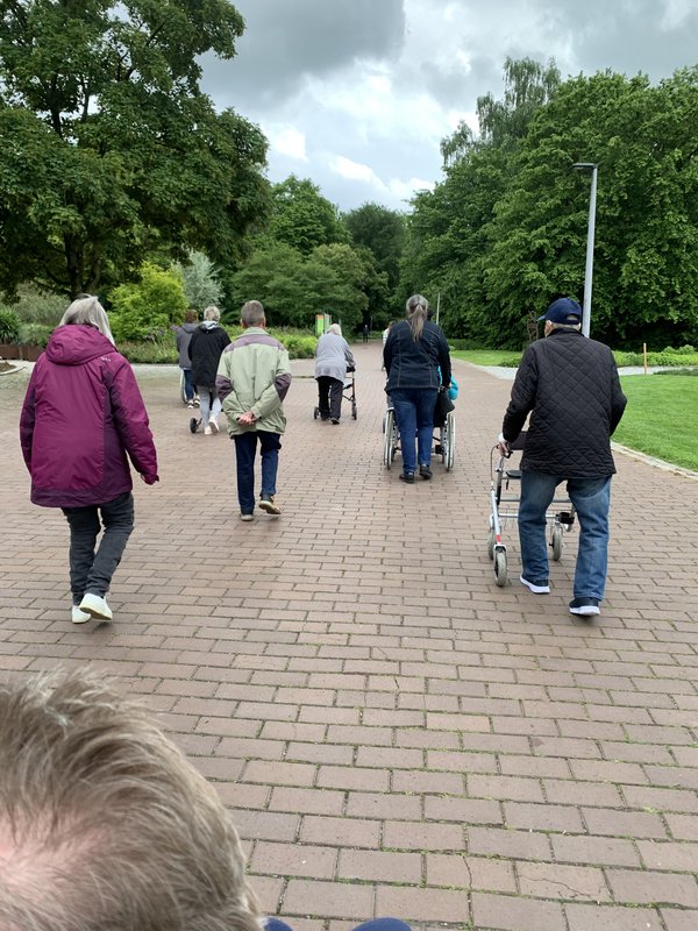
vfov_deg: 67.3
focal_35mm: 26
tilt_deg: -8.2
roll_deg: +2.3
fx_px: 699
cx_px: 349
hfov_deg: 53.1
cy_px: 466
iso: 25
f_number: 1.8
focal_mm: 4.25
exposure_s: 1/347
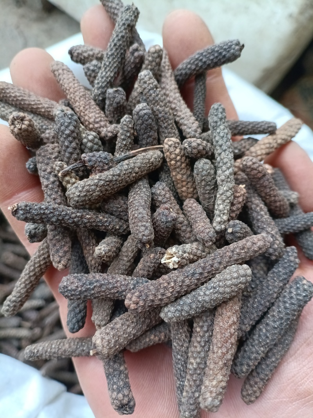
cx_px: 156
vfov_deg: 67.3
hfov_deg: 53.1
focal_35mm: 26
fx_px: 314
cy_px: 209
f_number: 1.8
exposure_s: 1/60
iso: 173
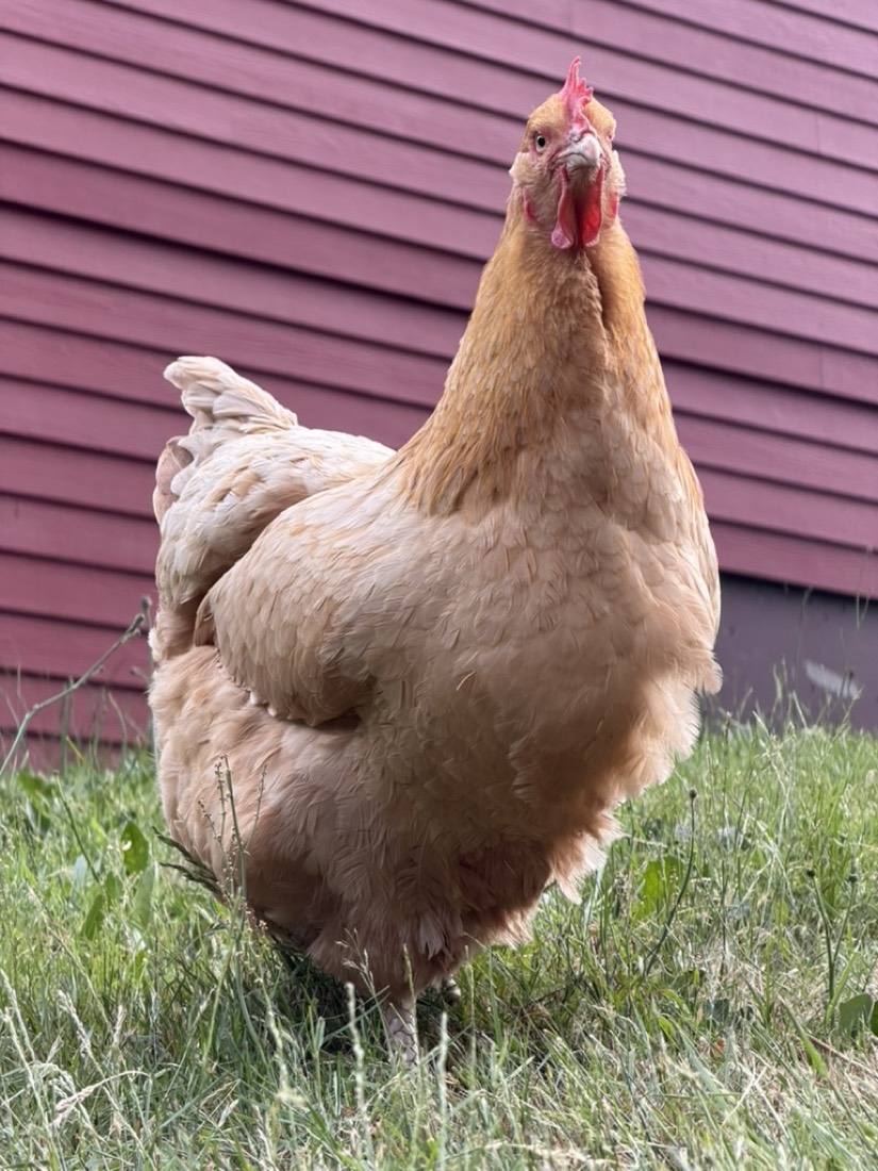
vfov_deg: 19.6
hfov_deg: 14.8
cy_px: 586
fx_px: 3382
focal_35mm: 100
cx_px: 439
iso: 100
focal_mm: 16.89
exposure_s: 1/121
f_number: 2.8
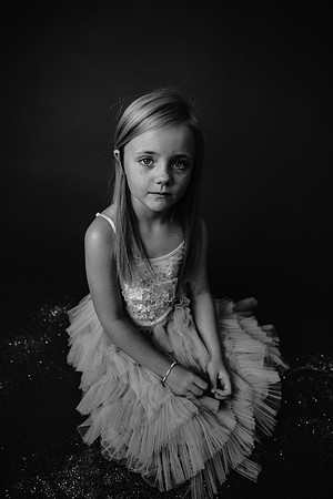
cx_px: 166
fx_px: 333
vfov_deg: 73.7
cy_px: 250
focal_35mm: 24
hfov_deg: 53.1
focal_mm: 24
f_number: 2.8
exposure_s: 1/160
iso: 100
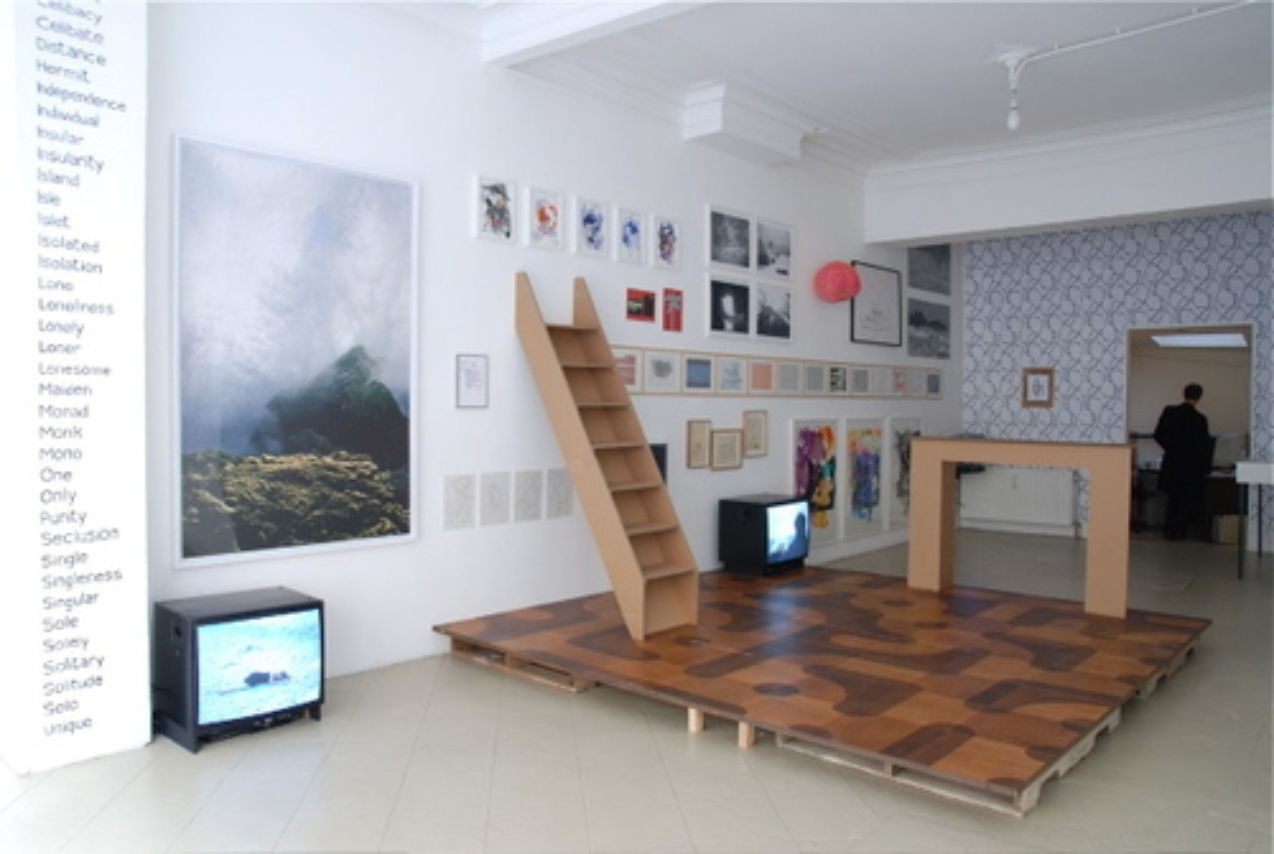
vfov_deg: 50.6
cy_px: 427
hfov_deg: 70.4
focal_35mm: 26
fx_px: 904
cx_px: 637
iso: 125
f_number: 9
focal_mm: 17
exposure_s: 1/1.3
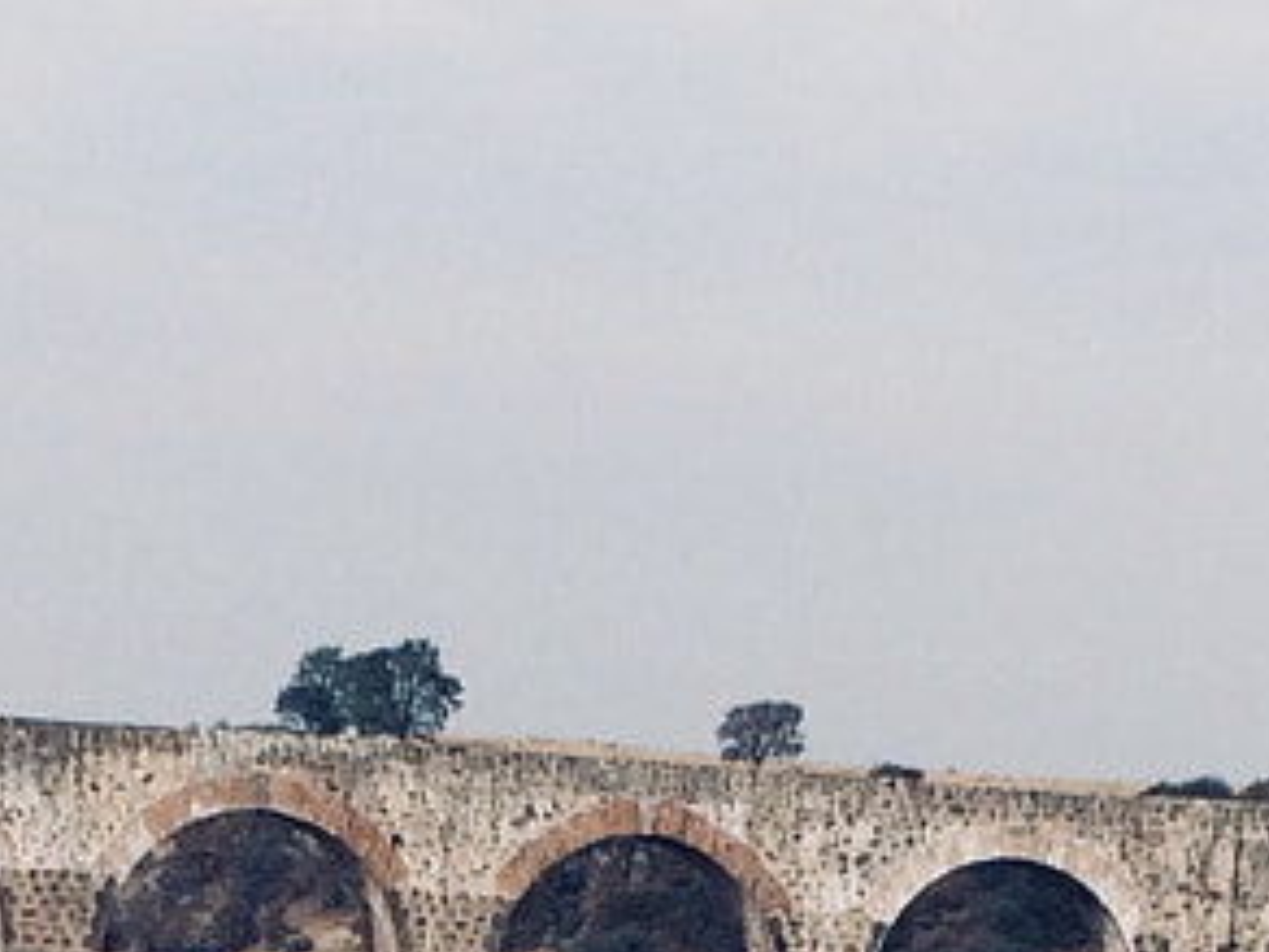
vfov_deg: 8.9
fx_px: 5829
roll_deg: -2.8
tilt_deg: -10.1
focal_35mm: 159
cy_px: 1769
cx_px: 813
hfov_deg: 12.4
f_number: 2.2
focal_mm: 4.15
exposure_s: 1/1580
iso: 32
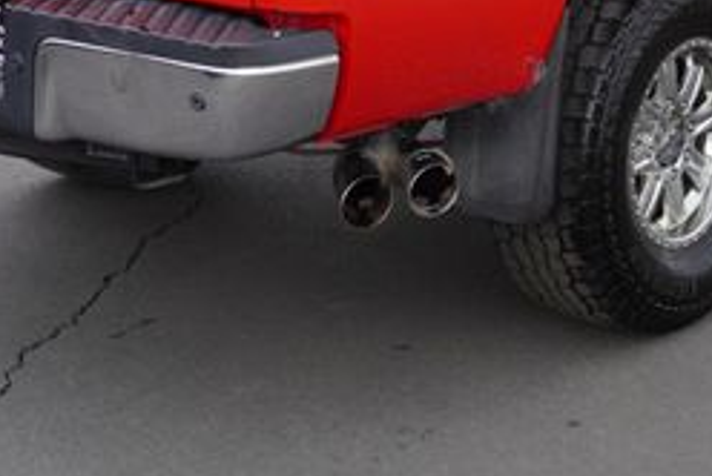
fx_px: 1841
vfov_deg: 14.3
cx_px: 517
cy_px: -103
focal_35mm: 93
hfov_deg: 21.7
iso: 100
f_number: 6.3
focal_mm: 24
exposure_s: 1/80
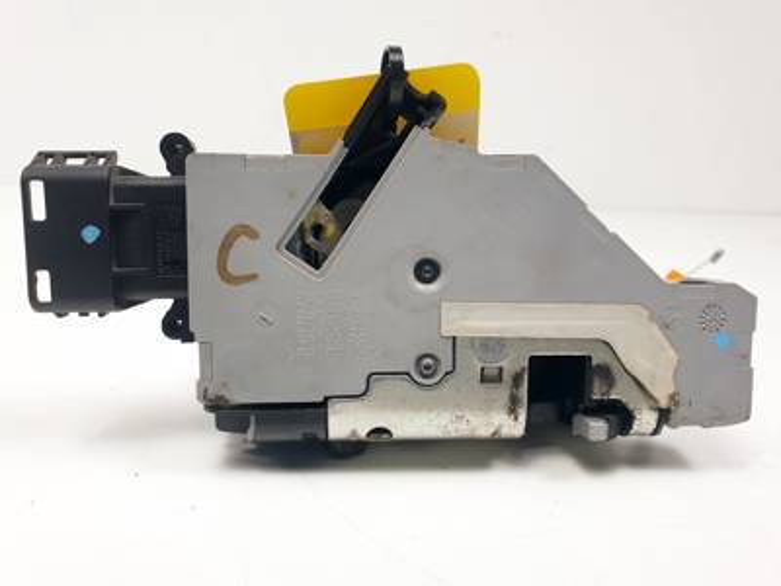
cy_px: 293
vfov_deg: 53.1
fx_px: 587
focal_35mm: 26
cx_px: 390
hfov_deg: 67.3
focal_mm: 4.3
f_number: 2.4
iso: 50
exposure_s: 1/194
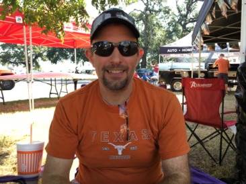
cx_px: 123
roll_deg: -0.5
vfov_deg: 48.2
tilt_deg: -1.2
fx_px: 206
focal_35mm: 29
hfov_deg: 61.7
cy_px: 92
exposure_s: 1/120
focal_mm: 4.15
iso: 25
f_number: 2.2
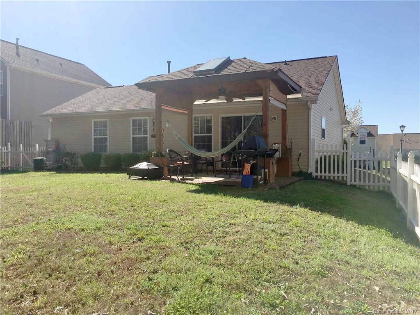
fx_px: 352
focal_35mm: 29
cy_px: 158
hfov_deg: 61.7
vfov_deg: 48.2
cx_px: 210
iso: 25
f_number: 2.2
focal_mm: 4.15
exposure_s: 1/1923
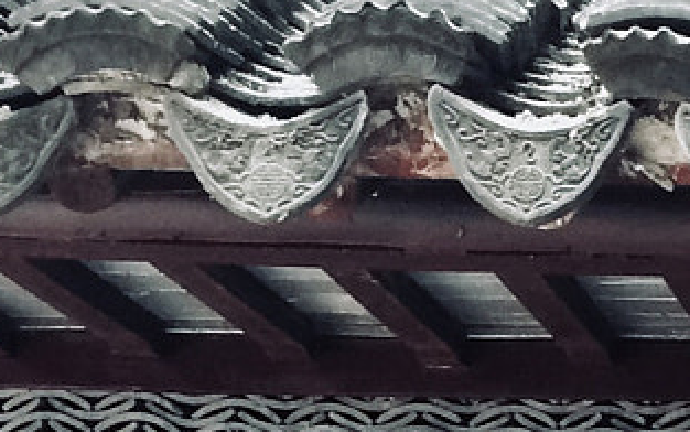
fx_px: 2954
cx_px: 1096
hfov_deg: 12.5
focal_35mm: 157
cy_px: 959
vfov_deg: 7.9
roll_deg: -0.3
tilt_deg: +2.9
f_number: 2.2
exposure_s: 1/33
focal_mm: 4.15
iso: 100
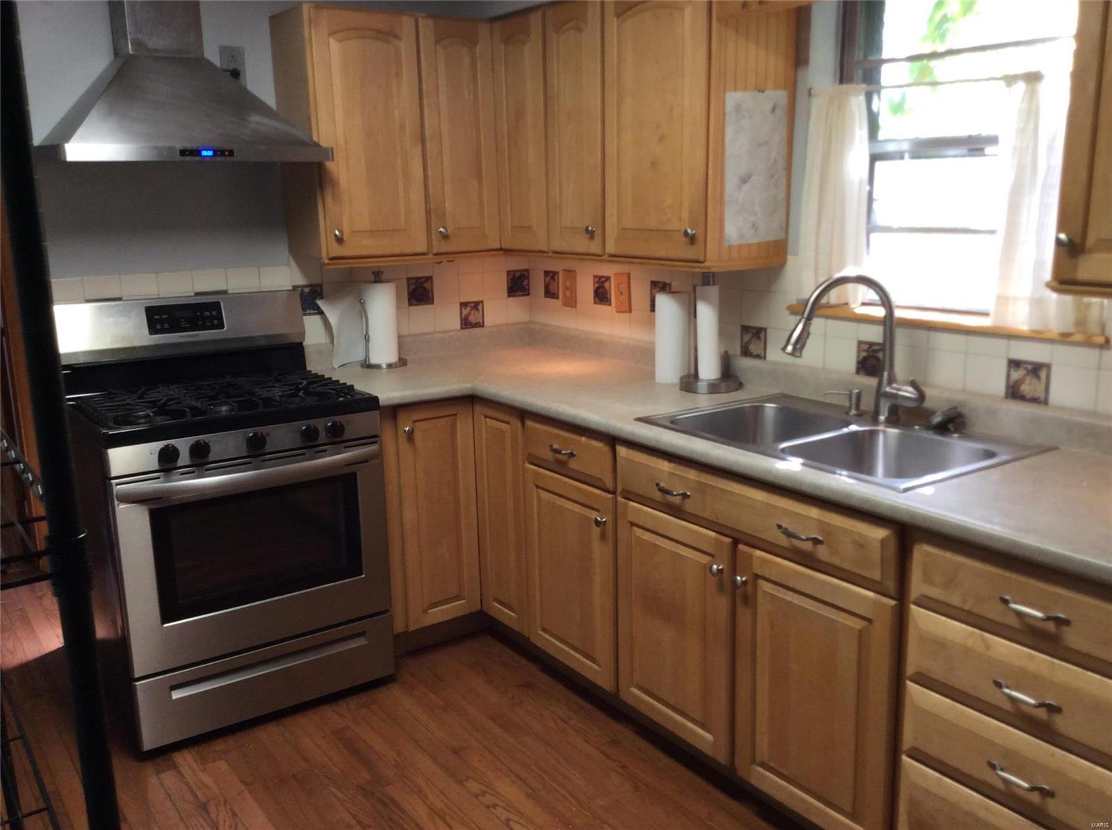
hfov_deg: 56.9
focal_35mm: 32
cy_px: 415
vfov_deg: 44.0
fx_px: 1026
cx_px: 556
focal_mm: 3.3
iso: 50
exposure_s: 1/24
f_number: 2.4
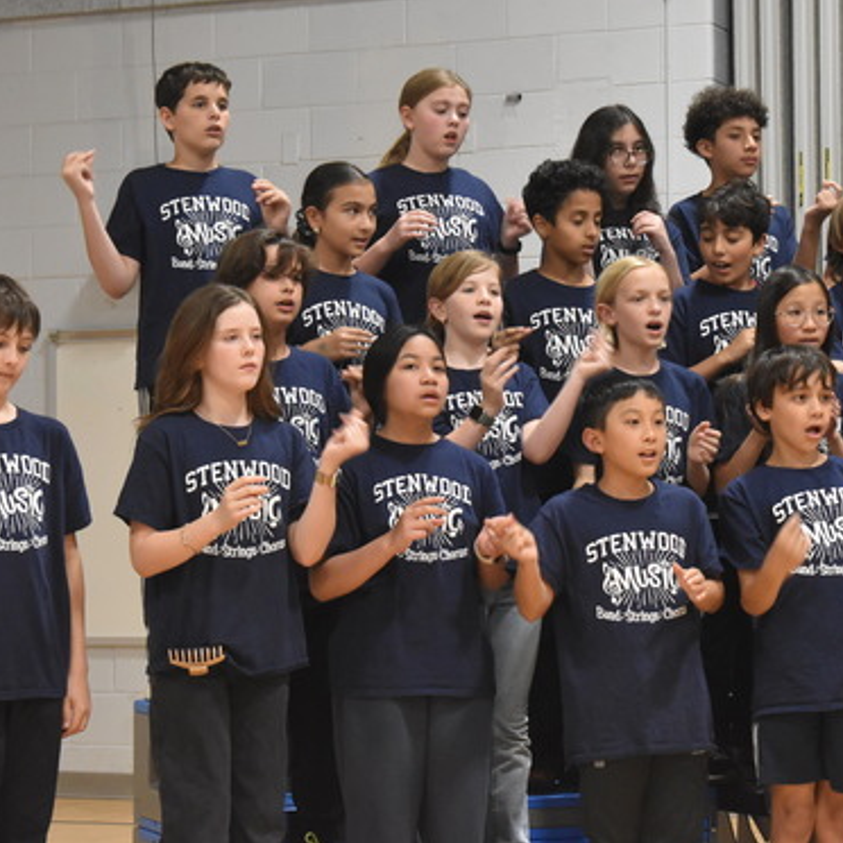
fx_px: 2911
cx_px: 510
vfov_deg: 16.5
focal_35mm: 106
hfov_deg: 16.5
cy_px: 422
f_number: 5.6
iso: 2800
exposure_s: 1/60
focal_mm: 55
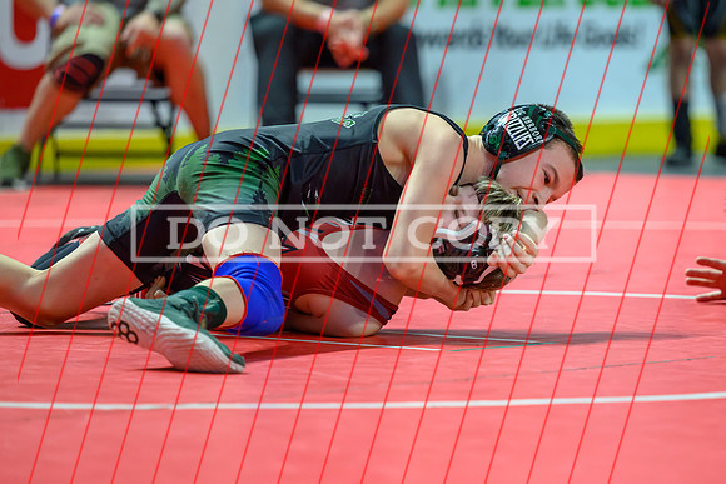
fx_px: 4637
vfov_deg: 6.0
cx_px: 488
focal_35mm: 230
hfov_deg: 8.9
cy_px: 292
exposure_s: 1/800
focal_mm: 165
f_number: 2.8
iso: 3600
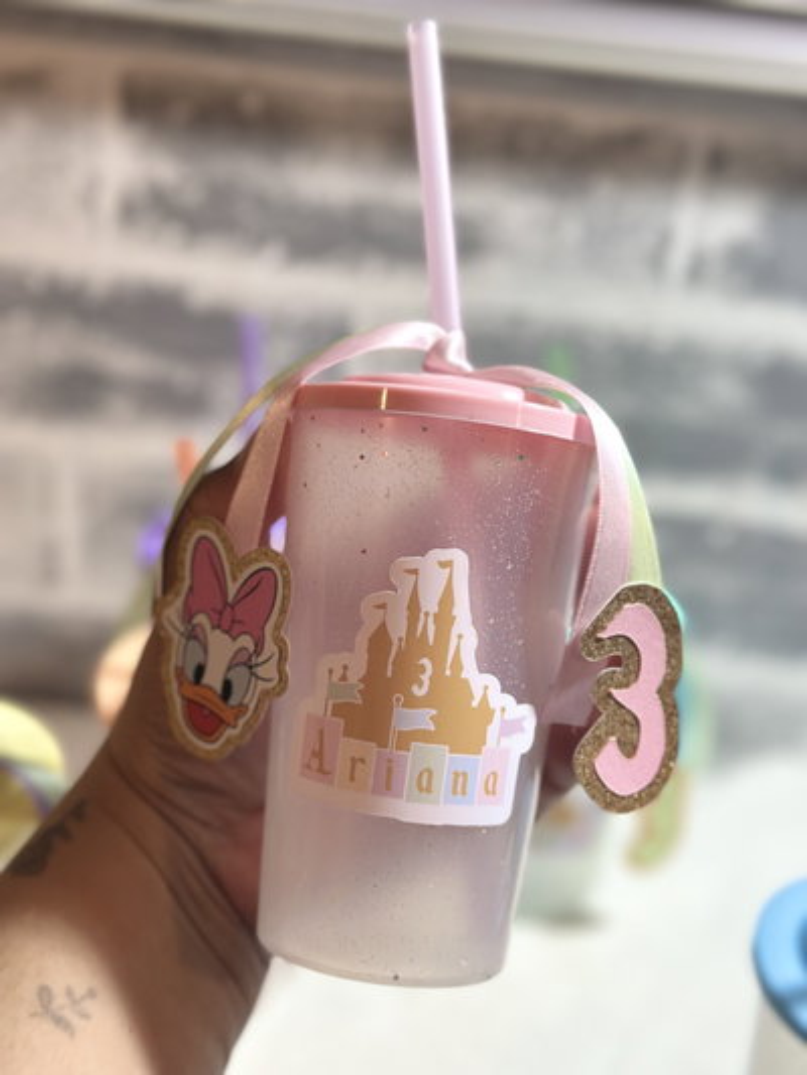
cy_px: 538
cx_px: 404
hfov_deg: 30.3
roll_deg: -8.7
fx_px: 1491
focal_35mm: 48
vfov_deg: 39.6
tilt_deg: -27.7
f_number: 1.78
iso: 125
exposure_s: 1/75
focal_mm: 6.86
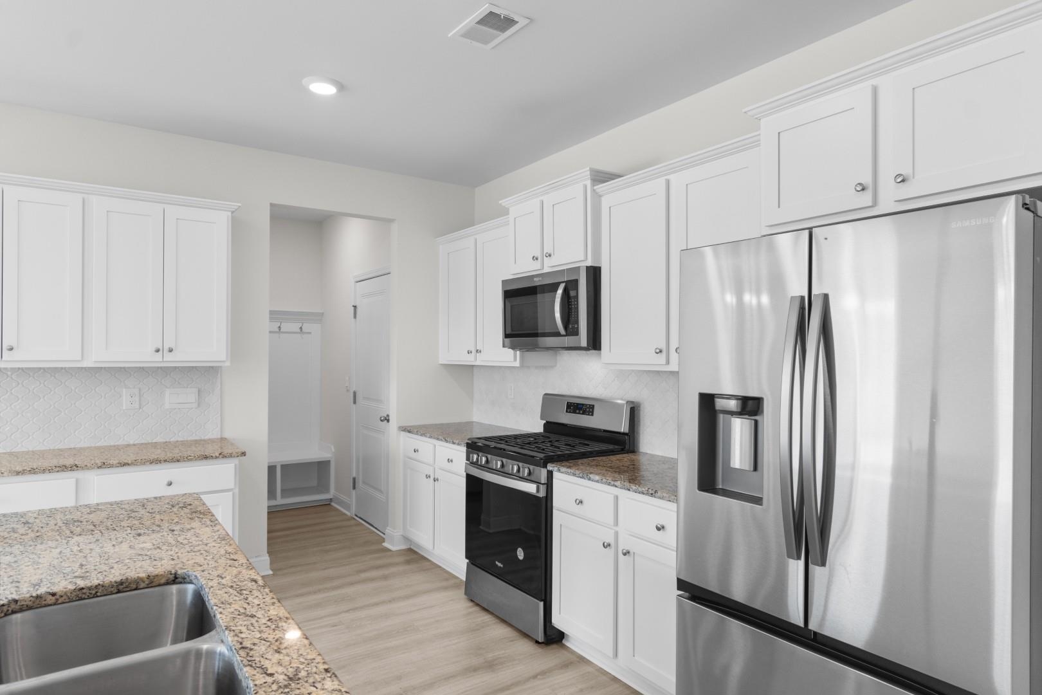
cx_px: 521
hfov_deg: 81.2
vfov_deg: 59.5
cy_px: 348
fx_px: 608
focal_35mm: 21
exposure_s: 1/2
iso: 100
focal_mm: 14
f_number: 5
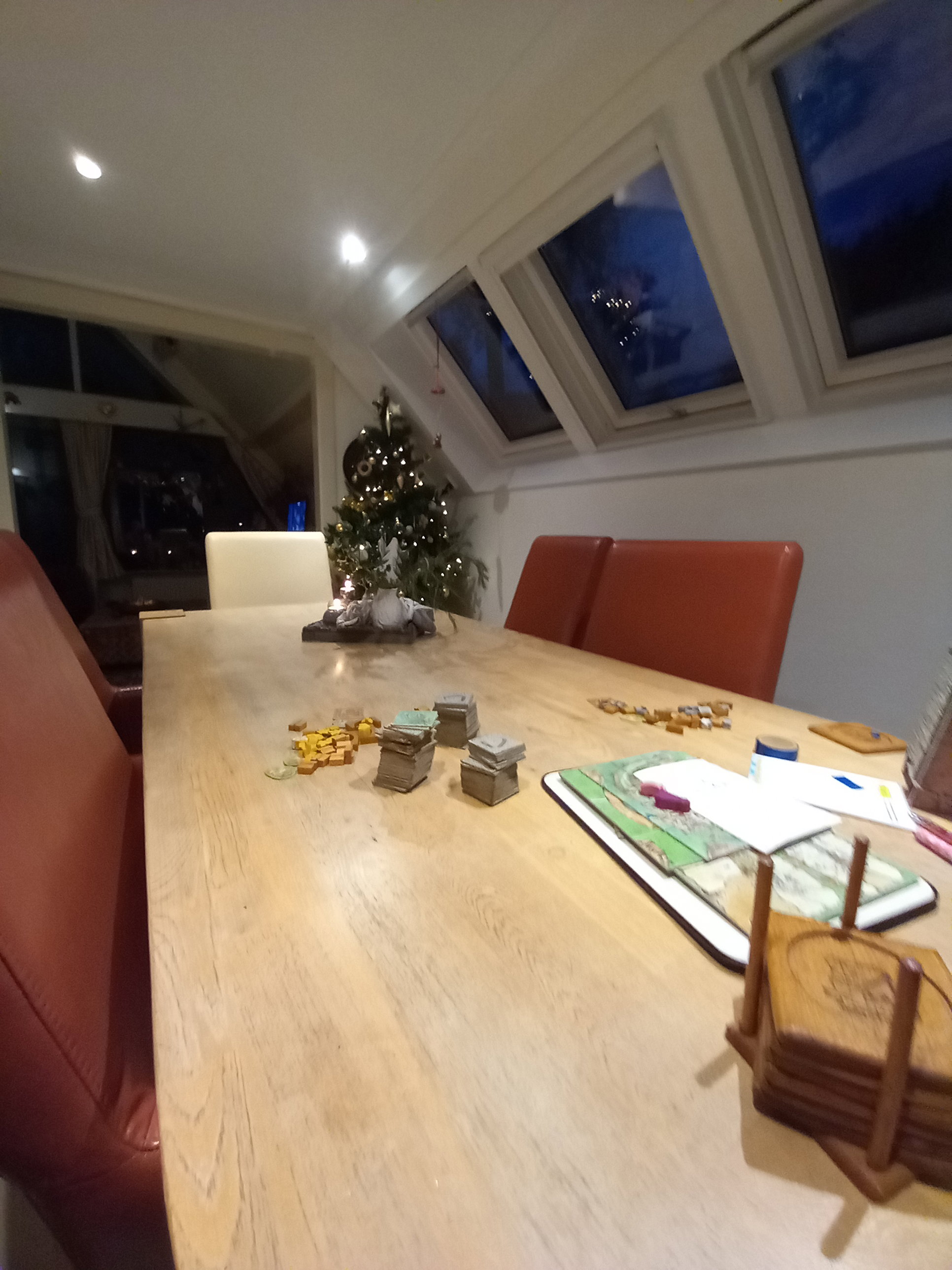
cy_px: 635
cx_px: 476
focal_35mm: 13
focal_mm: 1.13
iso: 200
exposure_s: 1/25
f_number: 2.2
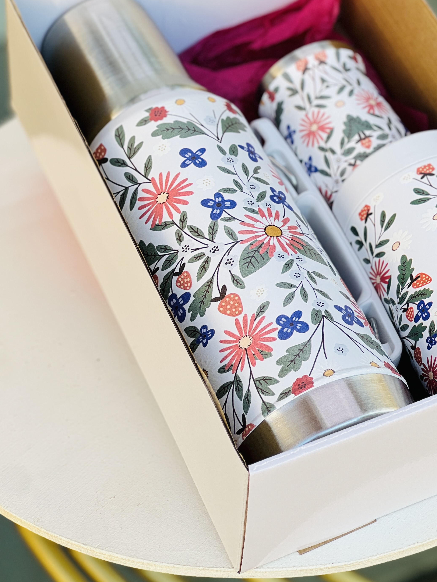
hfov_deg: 13.1
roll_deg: +0.5
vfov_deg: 17.4
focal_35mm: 113
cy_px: 196
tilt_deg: -40.7
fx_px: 1902
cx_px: 316
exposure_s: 1/121
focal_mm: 9
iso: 40
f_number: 2.8
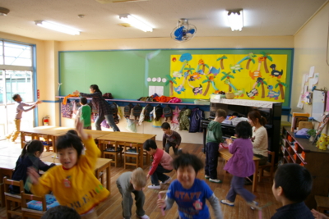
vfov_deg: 48.0
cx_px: 164
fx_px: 247
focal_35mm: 27
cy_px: 110
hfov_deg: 67.4
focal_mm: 18
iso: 200
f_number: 3.5
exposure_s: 1/45
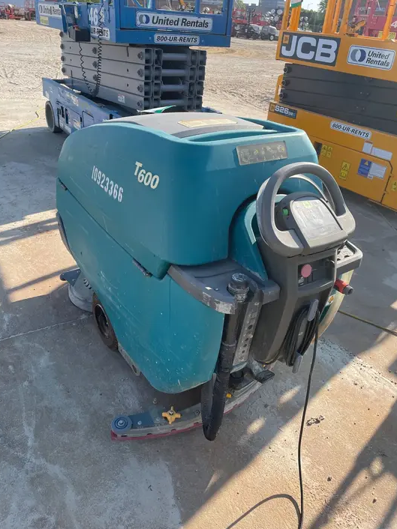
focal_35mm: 27
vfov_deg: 65.3
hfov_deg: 51.3
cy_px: 259
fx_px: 413
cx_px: 198
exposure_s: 1/1350
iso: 32
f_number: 1.6
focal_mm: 4.2
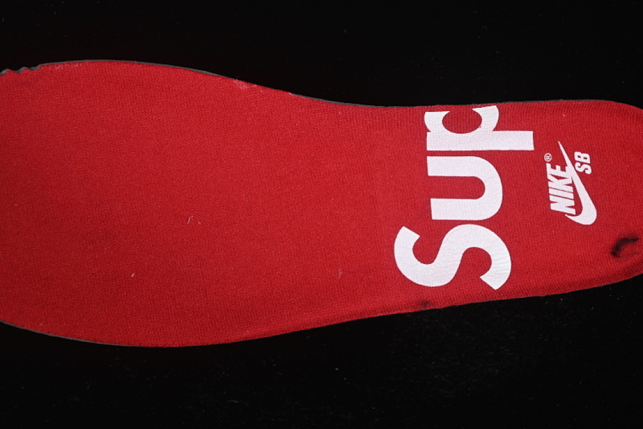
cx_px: 322
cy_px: 214
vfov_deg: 18.2
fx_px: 1339
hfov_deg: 27.0
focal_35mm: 75
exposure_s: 1/50
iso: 160
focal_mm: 50
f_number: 6.3
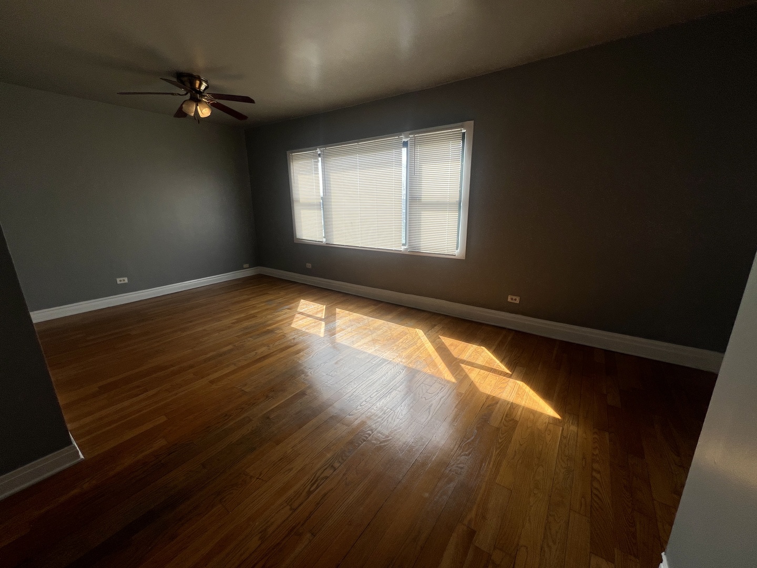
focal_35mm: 13
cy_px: 284
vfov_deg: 89.9
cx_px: 378
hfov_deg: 106.2
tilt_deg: -15.1
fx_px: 284
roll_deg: +0.9
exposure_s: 1/320
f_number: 1.8
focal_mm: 1.57
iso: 32
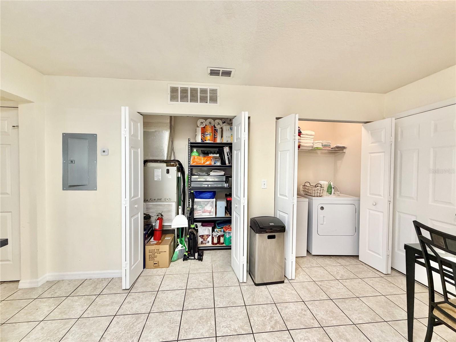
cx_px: 228
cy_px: 171
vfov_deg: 85.7
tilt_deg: -0.9
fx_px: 184
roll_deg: +0.2
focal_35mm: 14
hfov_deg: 102.1
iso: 320
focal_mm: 2.22
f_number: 2.2
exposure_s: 1/60
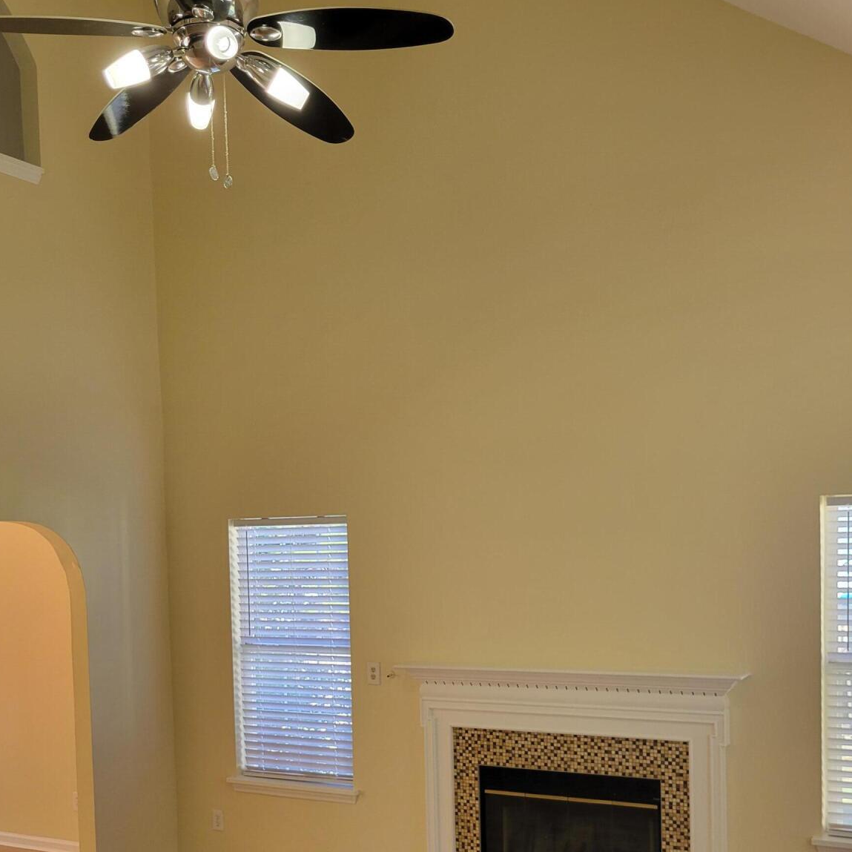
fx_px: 1114
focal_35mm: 40
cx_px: 385
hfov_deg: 41.8
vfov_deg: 40.9
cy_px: 621
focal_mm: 5.4
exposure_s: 1/120
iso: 100
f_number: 1.8
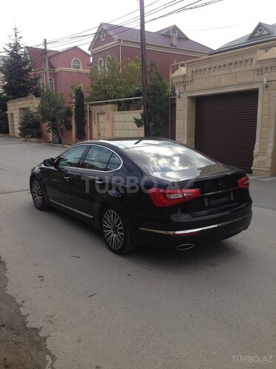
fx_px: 351
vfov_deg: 55.4
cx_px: 138
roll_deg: +0.7
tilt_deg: -3.8
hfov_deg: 42.9
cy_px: 184
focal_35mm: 33
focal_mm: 4.12
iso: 50
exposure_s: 1/889
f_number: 2.4
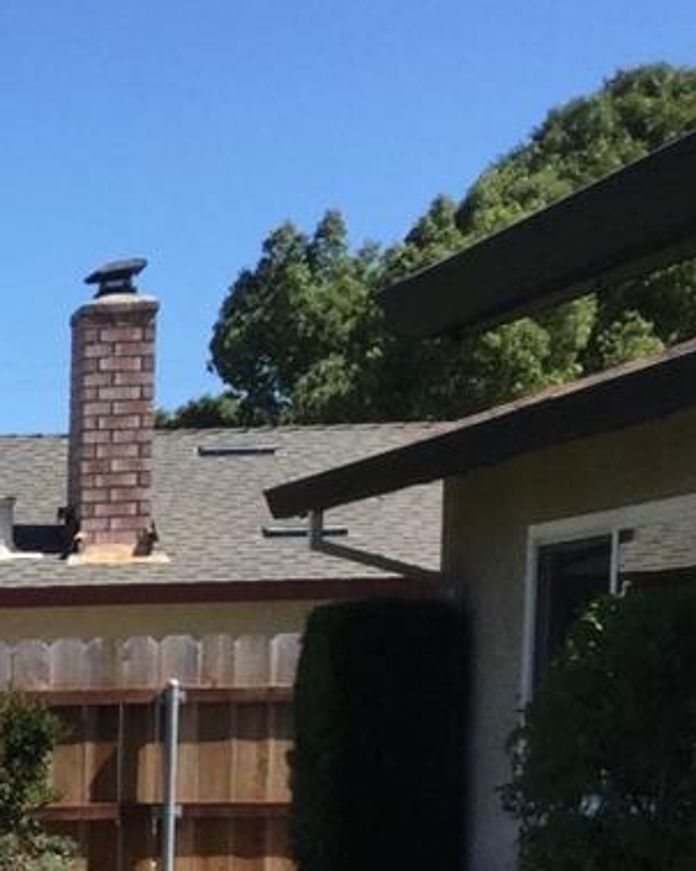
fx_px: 3092
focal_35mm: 120
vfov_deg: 15.3
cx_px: -892
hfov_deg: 11.1
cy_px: 1101
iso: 25
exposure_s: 1/1131
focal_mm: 3.3
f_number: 2.4
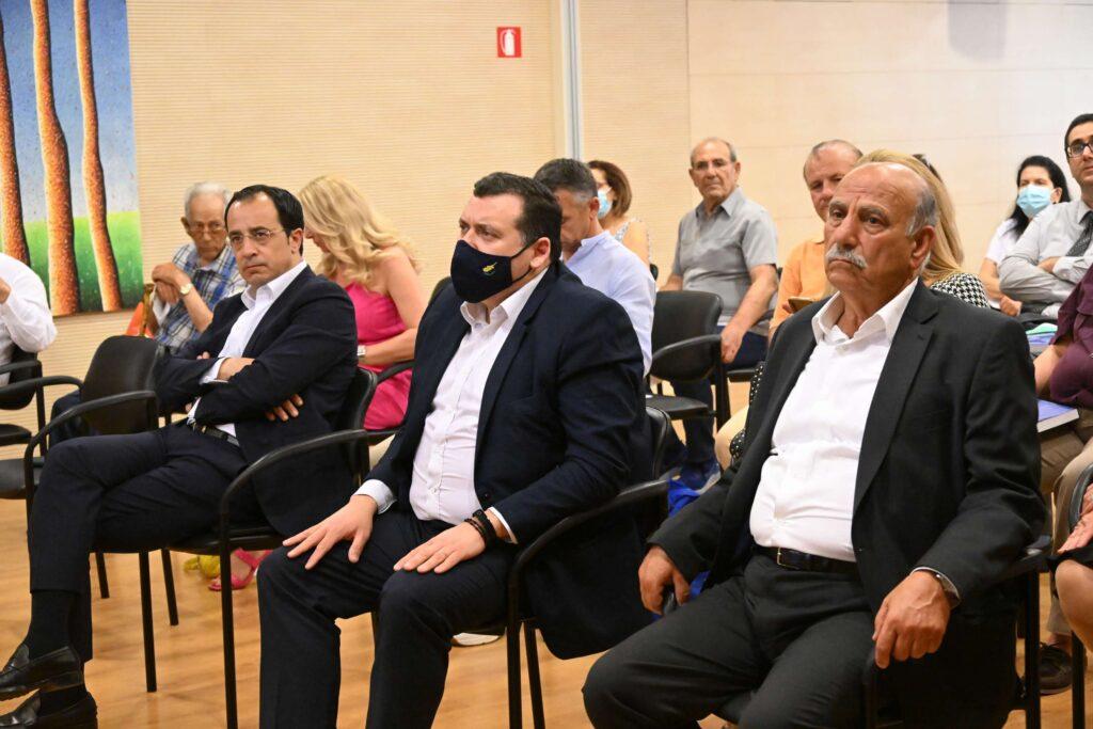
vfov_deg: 21.2
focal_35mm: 64
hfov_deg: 31.4
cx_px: 546
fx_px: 1943
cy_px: 364
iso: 12800
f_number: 6.3
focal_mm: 64
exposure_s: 1/160
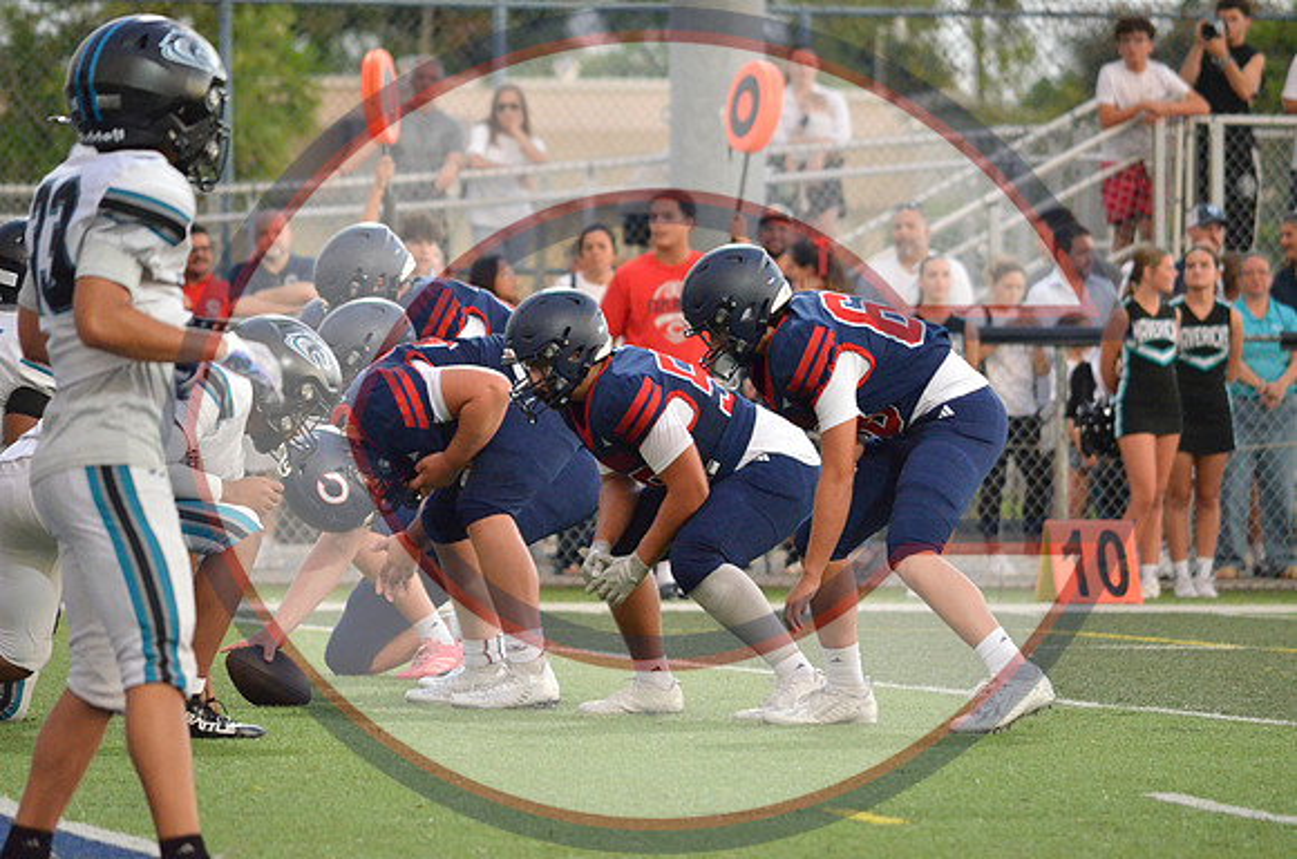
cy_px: 430
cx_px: 648
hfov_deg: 5.7
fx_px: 12942
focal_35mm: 360
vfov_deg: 3.8
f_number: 5.3
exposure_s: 1/500
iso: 3600
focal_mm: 240
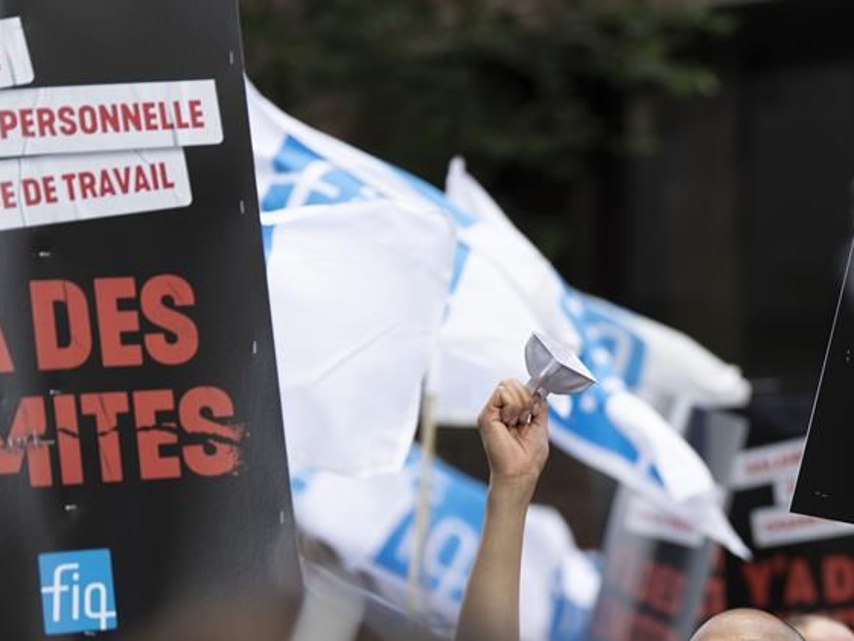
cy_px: 483
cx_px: 737
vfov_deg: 8.3
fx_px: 4417
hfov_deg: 11.0
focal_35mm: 179
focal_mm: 102
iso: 250
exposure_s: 1/640
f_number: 2.8
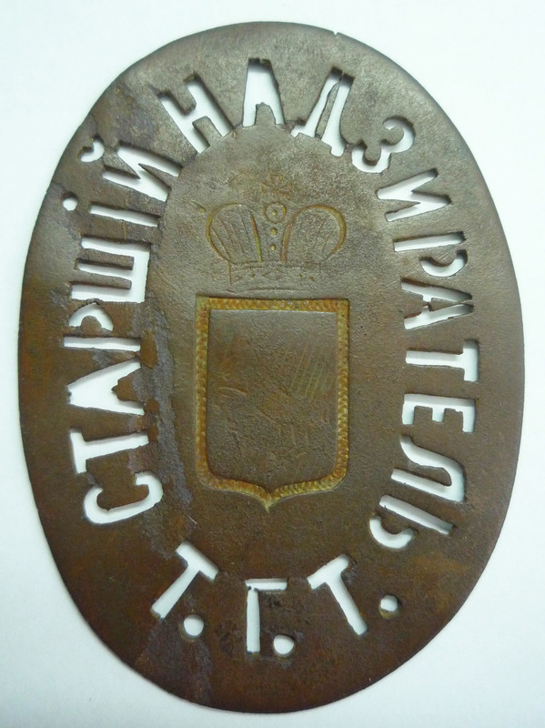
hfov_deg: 46.8
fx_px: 630
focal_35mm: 30
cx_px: 272
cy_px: 364
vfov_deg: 60.0
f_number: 3.3
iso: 320
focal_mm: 5.2
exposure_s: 1/30
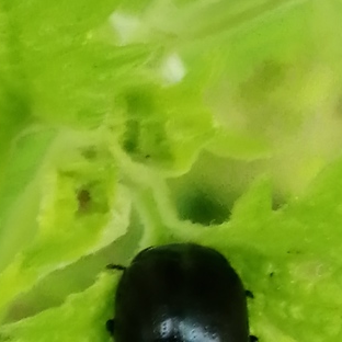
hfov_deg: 9.4
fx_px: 2090
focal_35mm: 187
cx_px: 176
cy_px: 202
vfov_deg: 9.4
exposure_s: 1/50
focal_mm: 3.46
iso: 64
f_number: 1.8
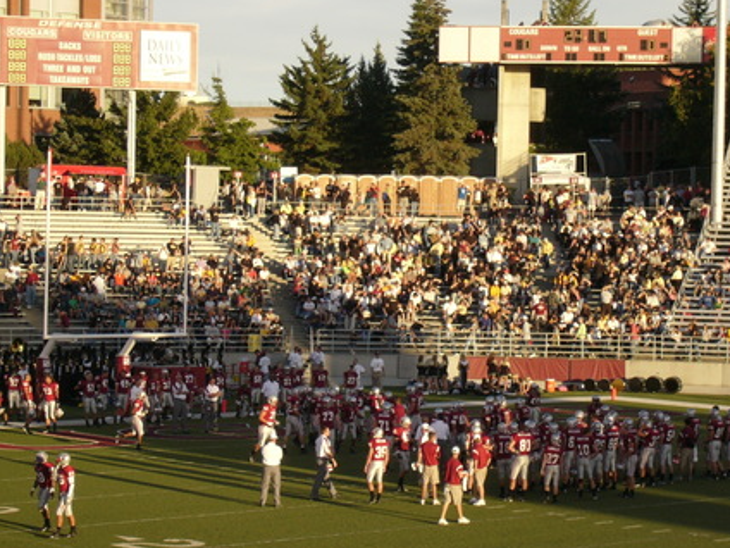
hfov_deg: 16.7
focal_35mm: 118
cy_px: 290
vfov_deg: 12.6
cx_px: 346
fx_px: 2488
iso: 100
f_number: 4.8
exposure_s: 1/250
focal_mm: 16.6
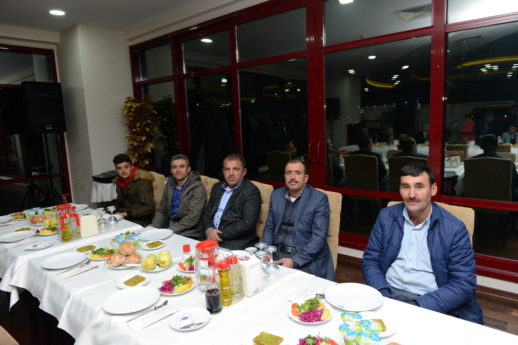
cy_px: 172
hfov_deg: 73.7
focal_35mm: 24
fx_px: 345
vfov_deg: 53.1
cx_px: 259
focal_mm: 24
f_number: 5.6
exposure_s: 1/125
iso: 1250
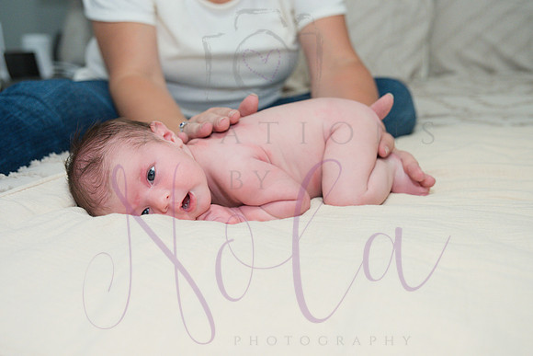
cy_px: 178
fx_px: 637
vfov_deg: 31.2
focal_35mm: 43
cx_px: 266
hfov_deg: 45.4
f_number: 4
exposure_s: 1/320
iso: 1600
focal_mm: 43
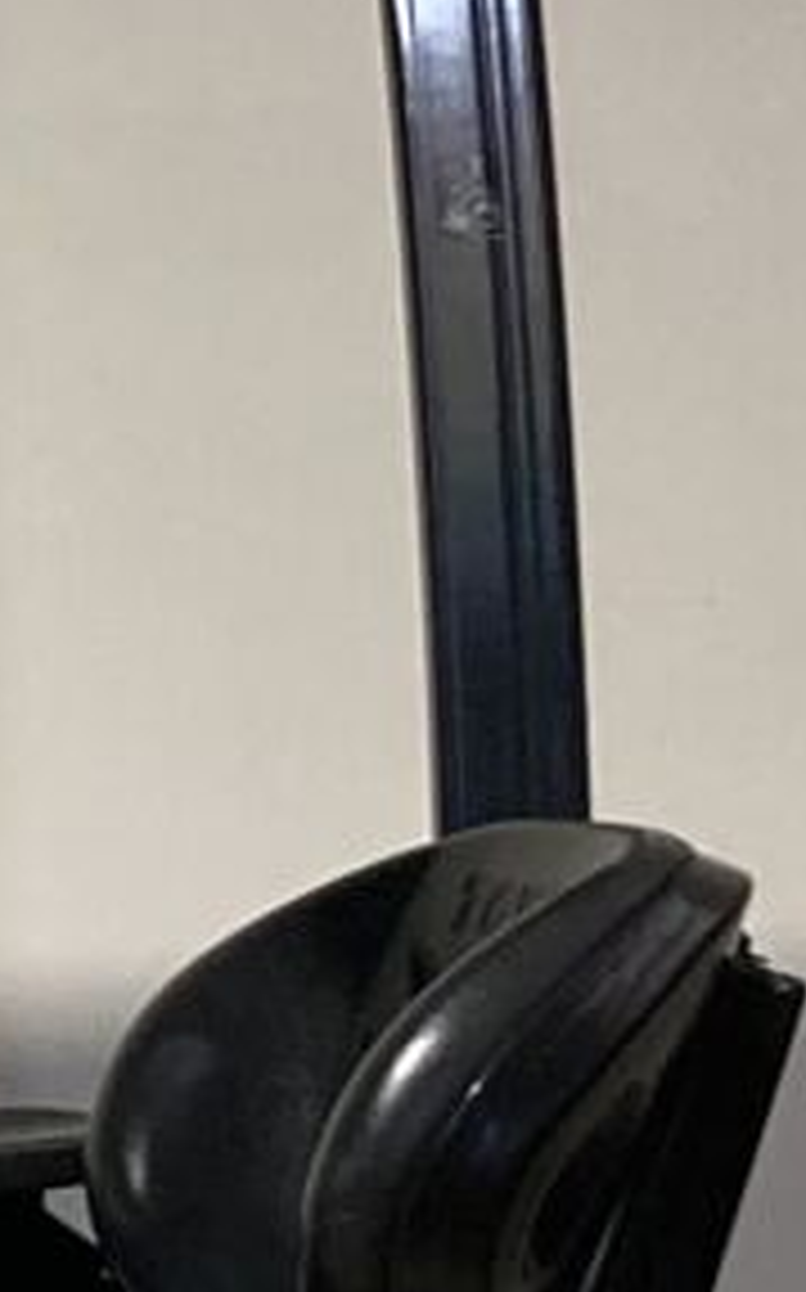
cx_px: -1711
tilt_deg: -1.8
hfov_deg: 5.7
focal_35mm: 212
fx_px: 7462
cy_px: 972
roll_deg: +1.0
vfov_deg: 9.9
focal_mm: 3.99
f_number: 1.8
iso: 100
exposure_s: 1/60
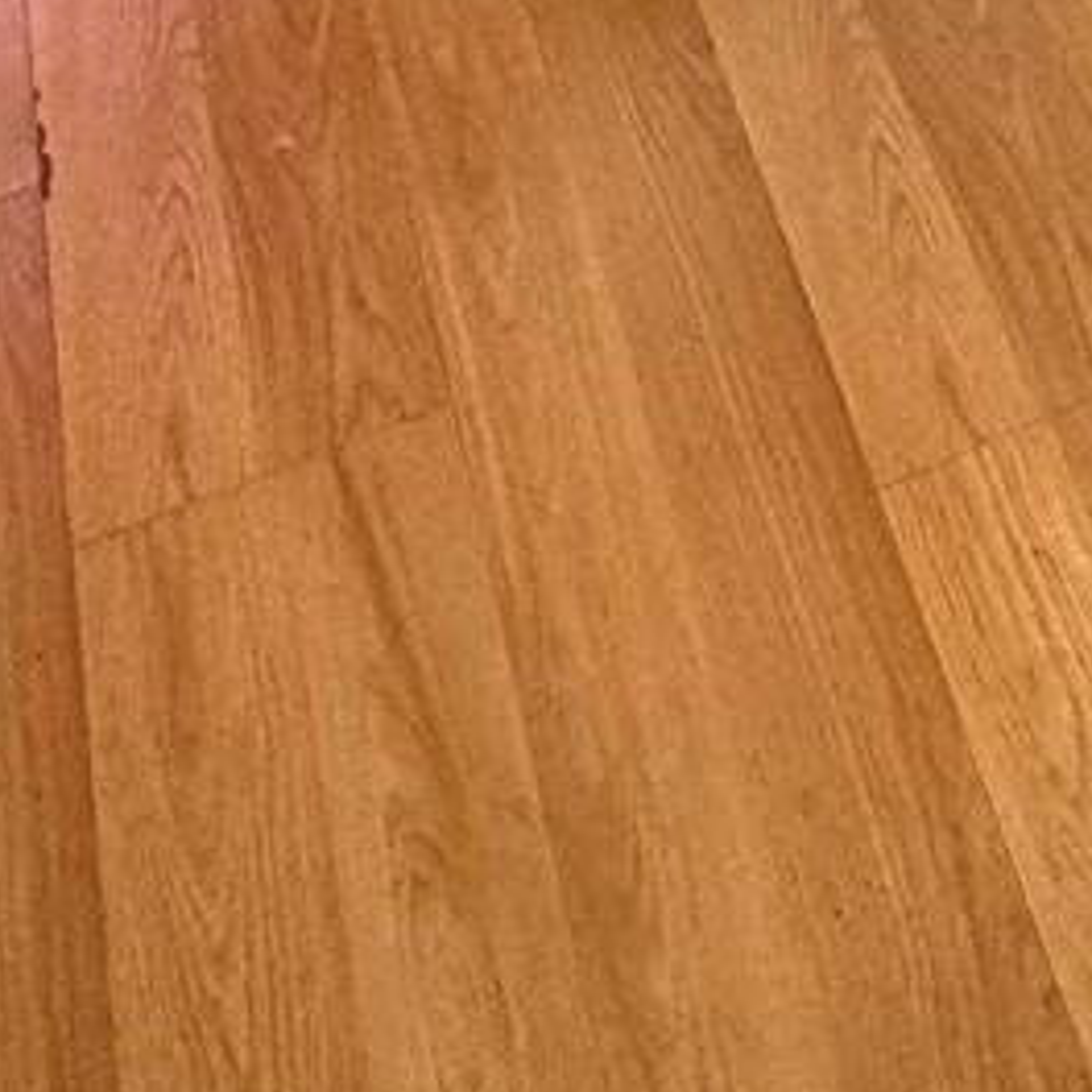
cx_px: 1166
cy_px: -1204
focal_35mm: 75
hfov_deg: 22.0
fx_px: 2677
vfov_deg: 16.4
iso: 200
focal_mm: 2.22
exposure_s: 1/120
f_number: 2.2
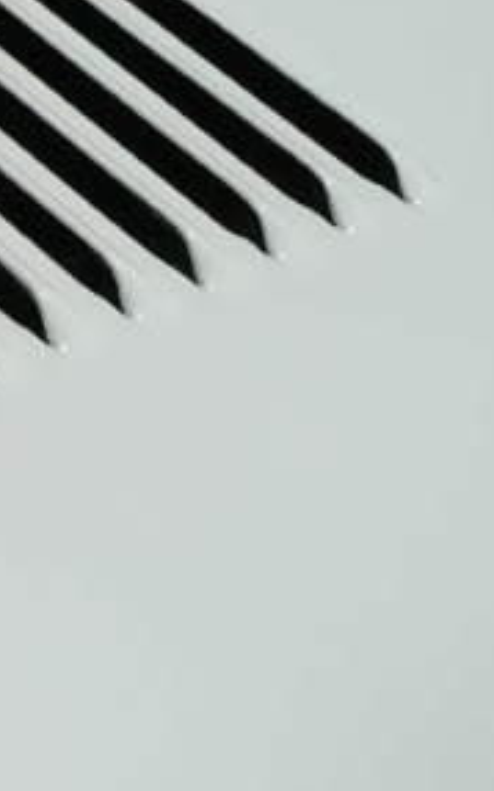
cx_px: -944
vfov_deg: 14.6
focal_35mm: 139
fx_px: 2999
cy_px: -105
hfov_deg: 8.1
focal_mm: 12.48
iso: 125
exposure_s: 1/1250
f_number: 8
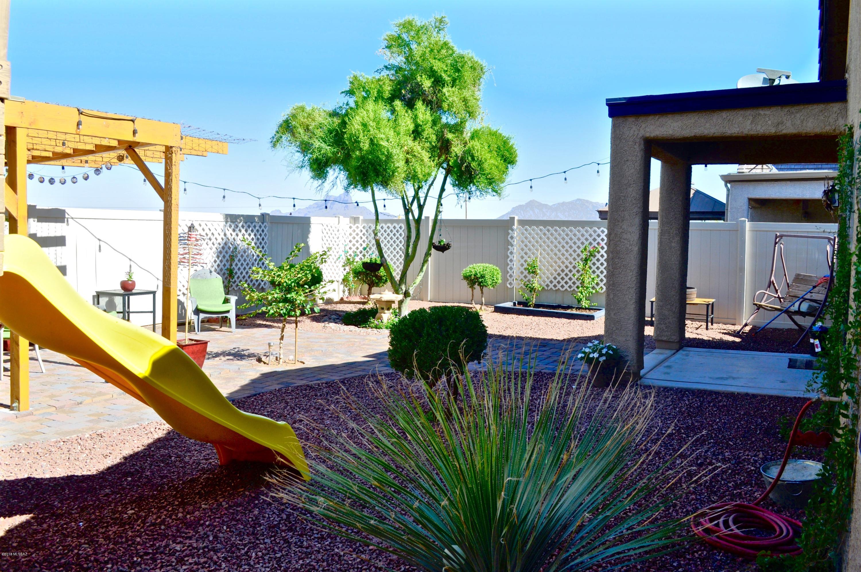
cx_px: 430
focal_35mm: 33
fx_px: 788
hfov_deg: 57.3
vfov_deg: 39.9
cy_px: 286
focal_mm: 22
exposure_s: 1/320
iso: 200
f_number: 9
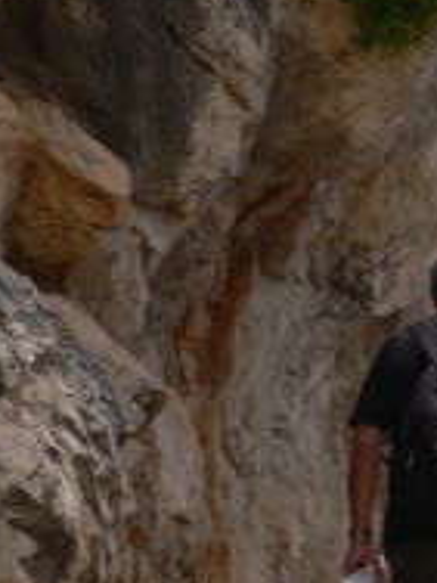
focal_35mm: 119
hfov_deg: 11.2
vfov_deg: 16.3
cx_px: 905
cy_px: 524
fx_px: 2003
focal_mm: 5.8
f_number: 5.6
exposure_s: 1/500
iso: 80
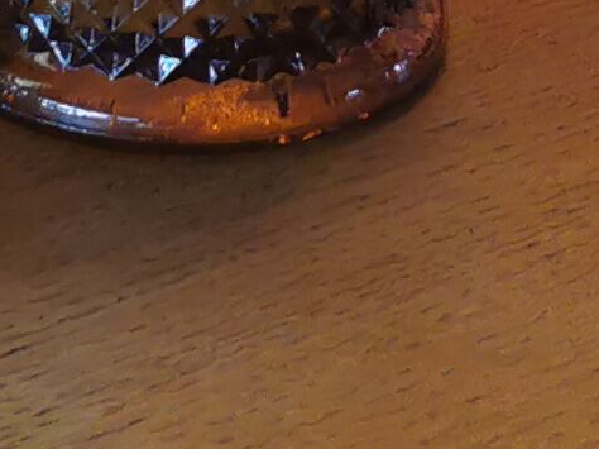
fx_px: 3597
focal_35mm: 208
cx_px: 403
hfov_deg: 9.5
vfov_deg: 6.2
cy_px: -1189
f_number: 1.6
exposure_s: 1/50
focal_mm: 5.56
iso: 125
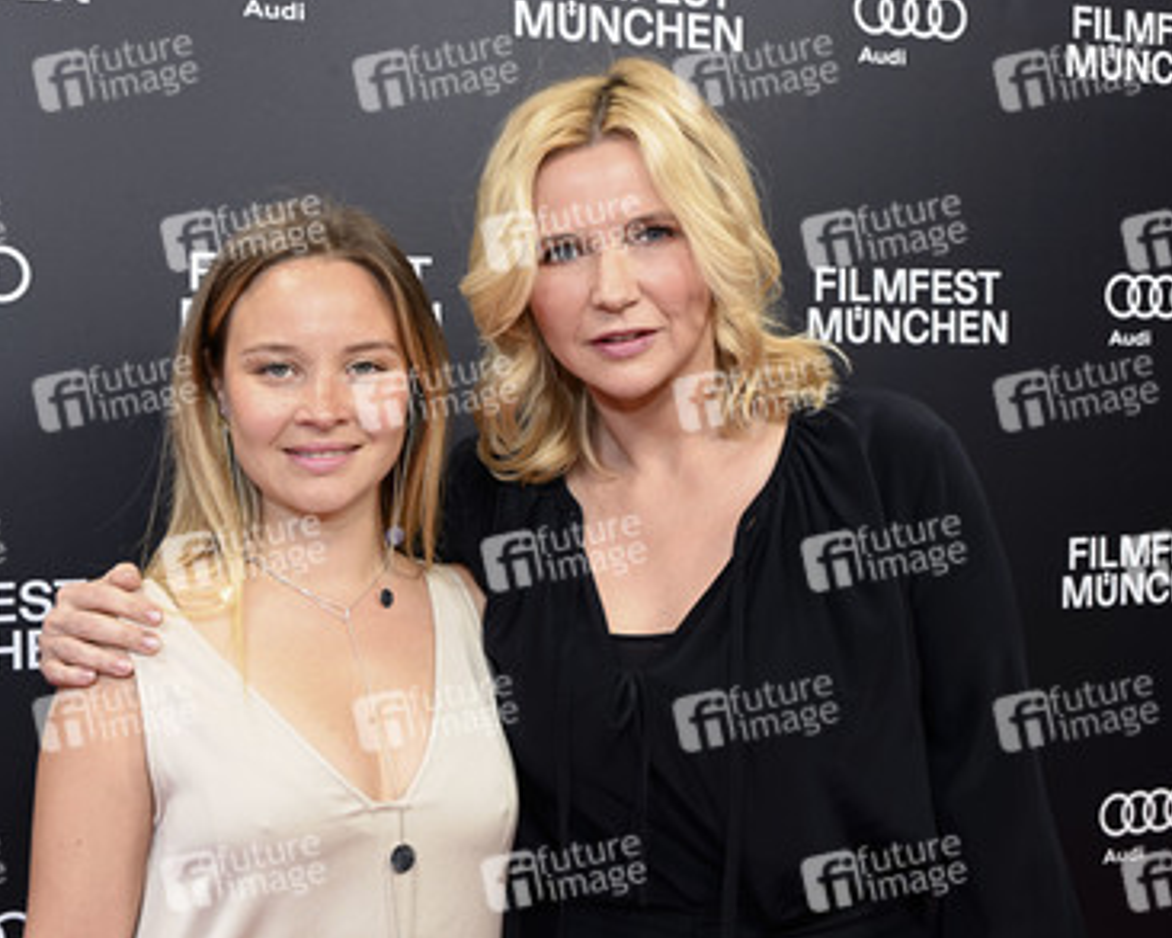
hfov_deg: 35.9
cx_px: 479
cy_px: 474
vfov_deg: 29.2
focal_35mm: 52
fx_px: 1804
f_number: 8
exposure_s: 1/125
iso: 1000
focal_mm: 45
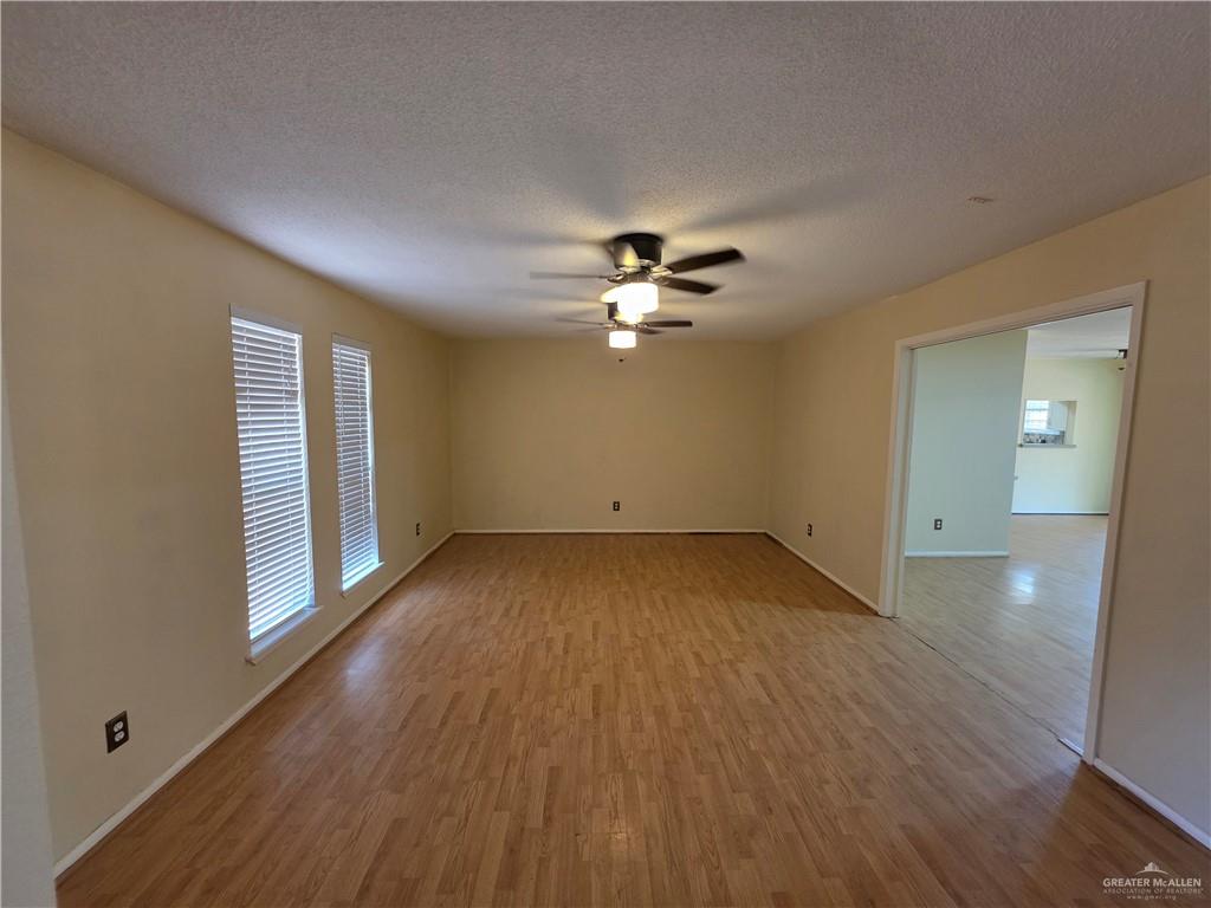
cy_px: 454
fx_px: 455
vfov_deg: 89.9
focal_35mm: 13
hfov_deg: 106.2
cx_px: 606
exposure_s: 1/60
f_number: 1.9
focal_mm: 2.2
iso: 200
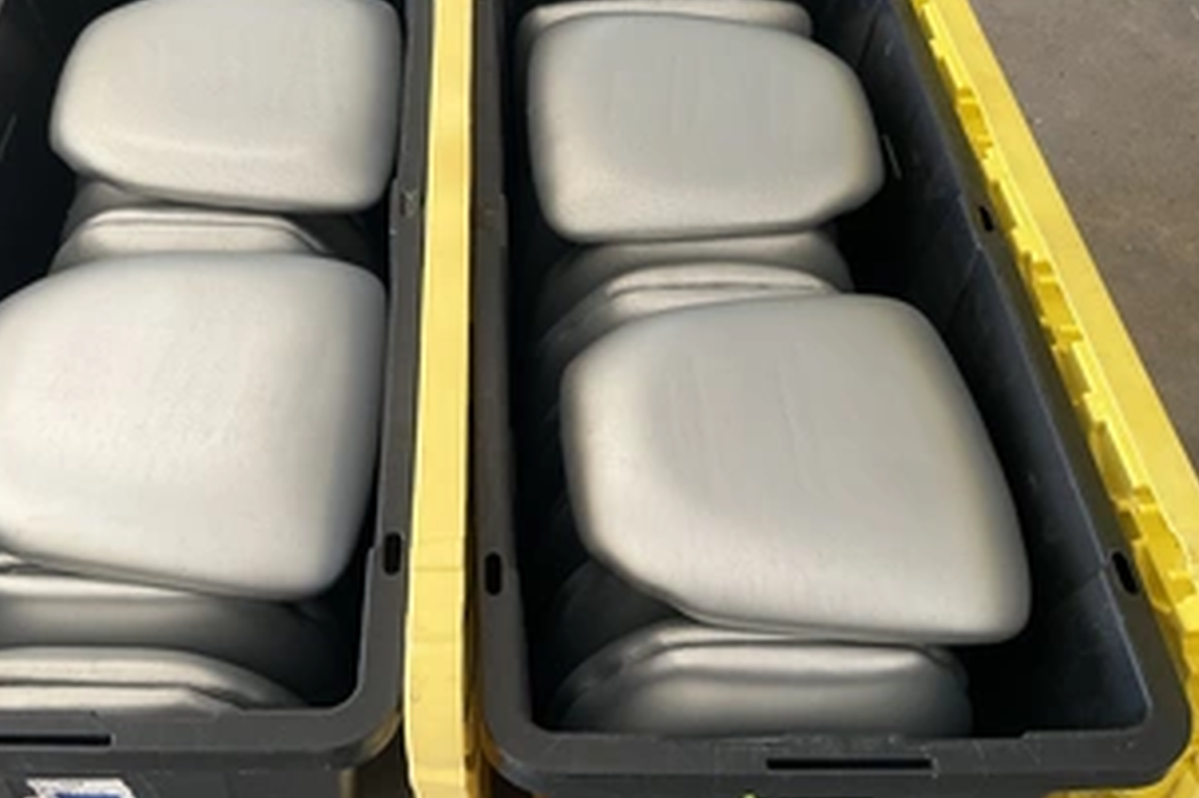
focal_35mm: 40
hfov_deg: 48.3
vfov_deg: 33.3
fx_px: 1331
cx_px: 492
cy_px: 349
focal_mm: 3
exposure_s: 1/60
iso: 64
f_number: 1.8
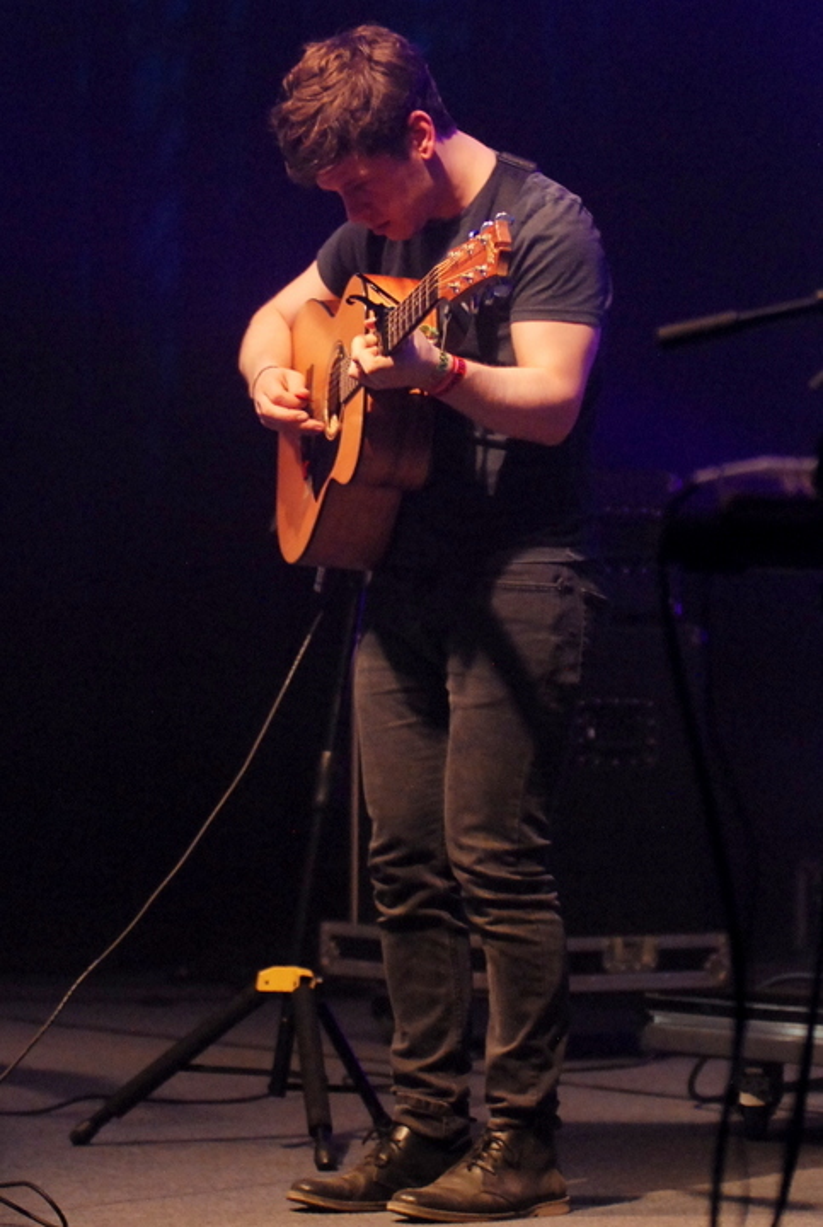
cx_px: 412
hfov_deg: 11.5
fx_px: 4097
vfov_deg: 17.0
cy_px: 614
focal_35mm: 120
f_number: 2.8
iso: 1600
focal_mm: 80
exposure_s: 1/160
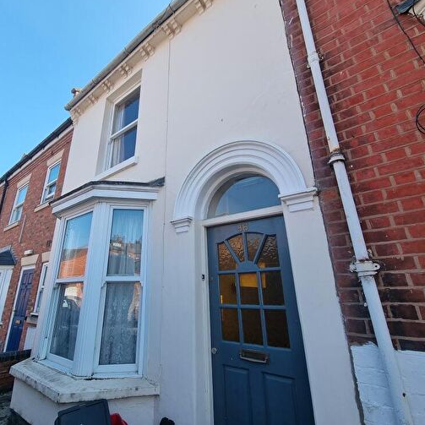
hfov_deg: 87.0
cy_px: 204
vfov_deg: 87.4
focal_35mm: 16
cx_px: 187
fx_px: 222
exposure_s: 1/612
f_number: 2.2
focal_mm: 2.2
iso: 50
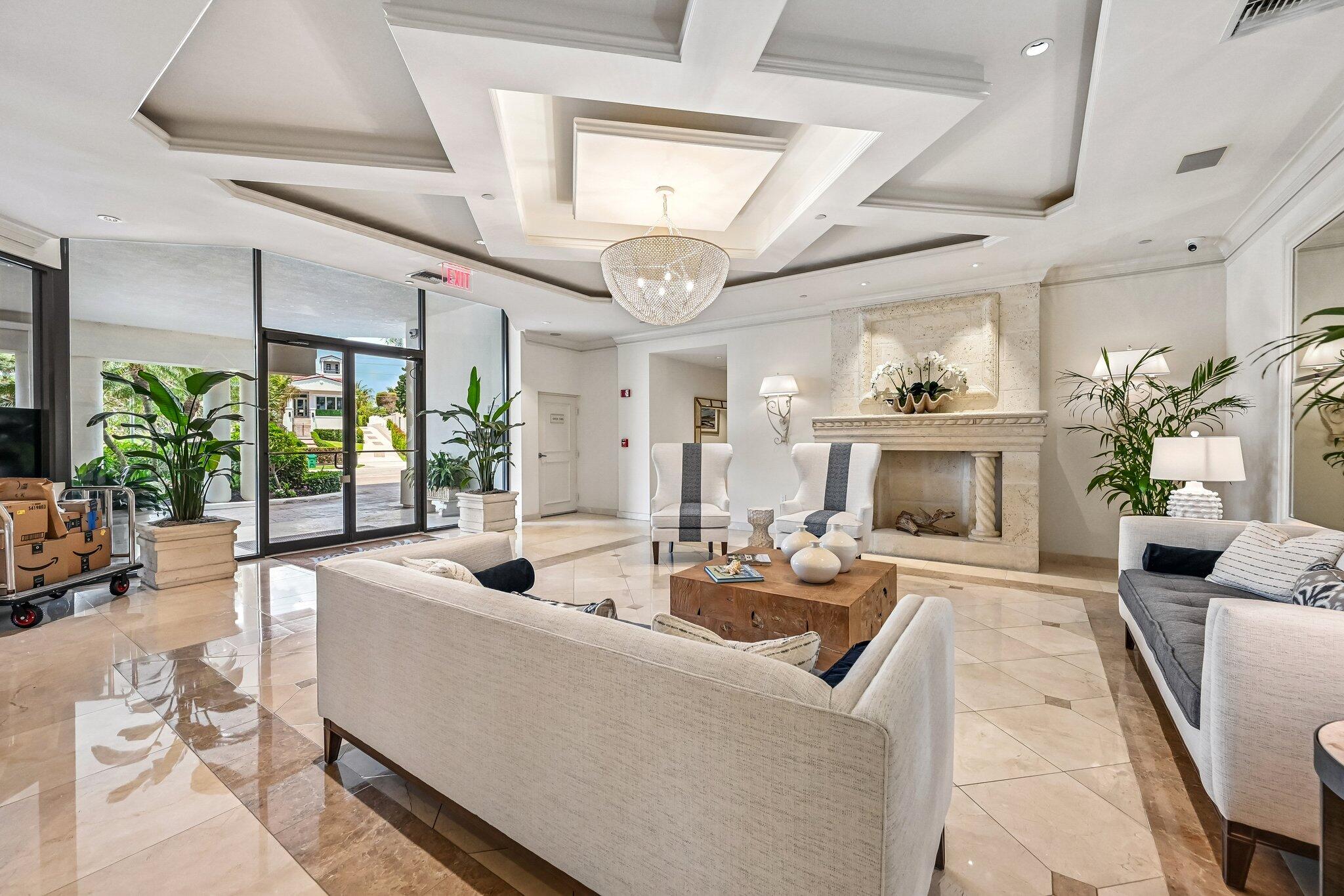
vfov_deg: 81.2
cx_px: 672
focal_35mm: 14
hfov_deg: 104.3
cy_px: 448
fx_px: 523
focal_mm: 14
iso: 2500
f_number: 8
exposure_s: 1/80
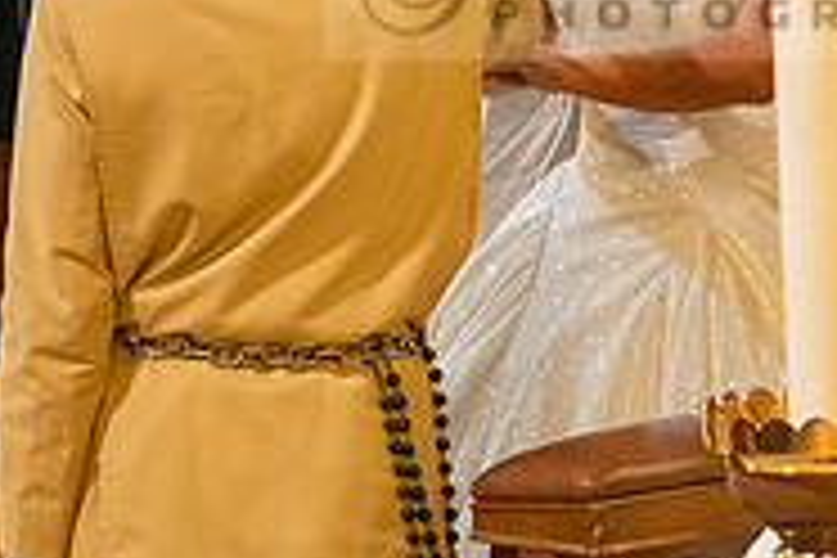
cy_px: -47
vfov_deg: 3.7
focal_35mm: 374
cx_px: 716
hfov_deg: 5.5
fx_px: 8695
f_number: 4
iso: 3200
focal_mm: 120
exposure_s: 1/200
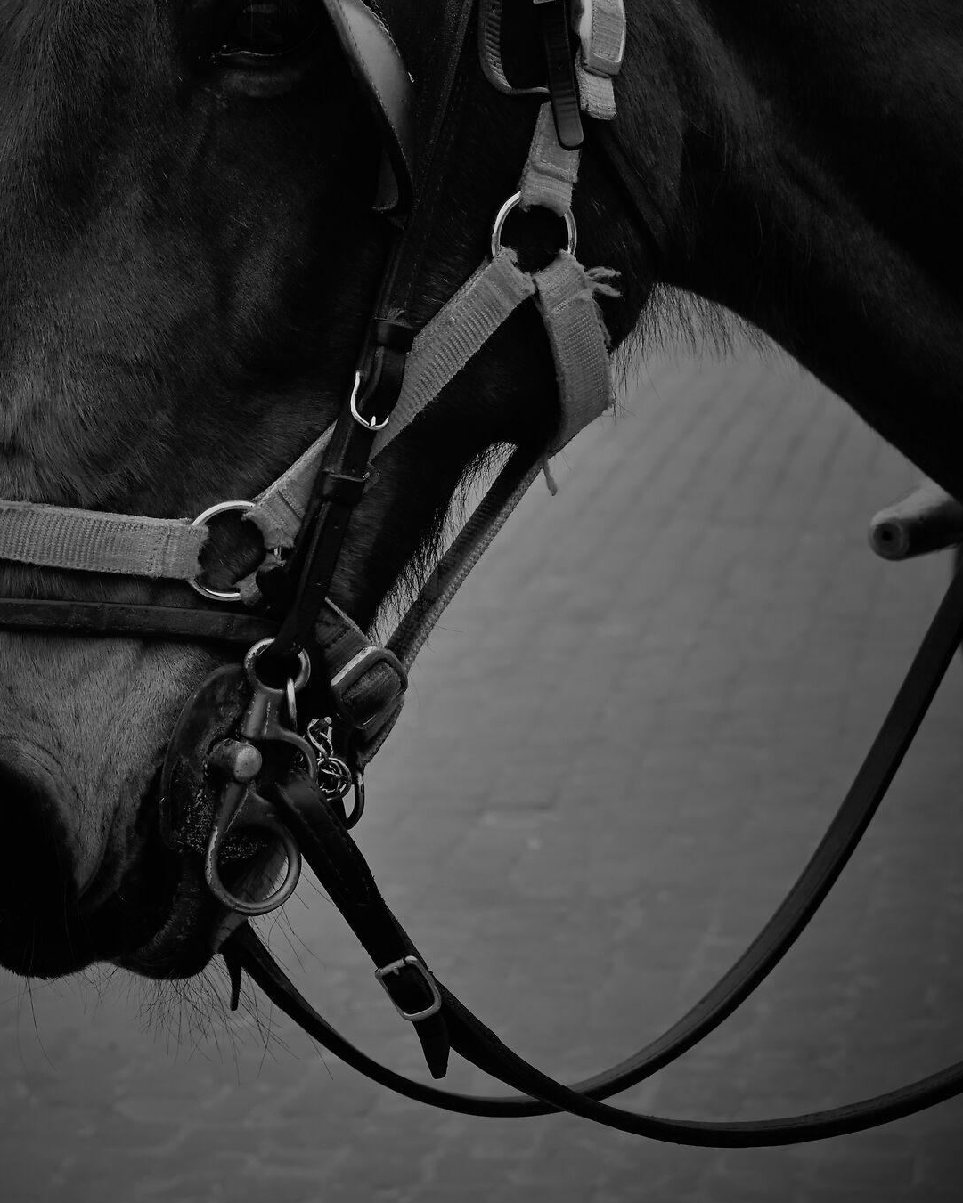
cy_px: 332
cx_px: 347
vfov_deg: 18.2
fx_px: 3740
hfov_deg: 14.7
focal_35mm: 105
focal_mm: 42
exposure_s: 1/250
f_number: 5.6
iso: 180
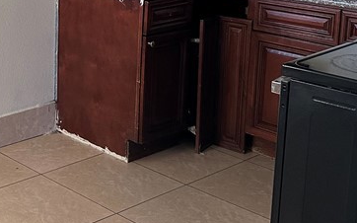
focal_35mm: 72
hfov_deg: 26.8
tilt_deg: -9.6
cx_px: -14
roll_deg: -1.1
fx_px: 700
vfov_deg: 17.6
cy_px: -10
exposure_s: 1/110
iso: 250
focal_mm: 6.86
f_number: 1.78
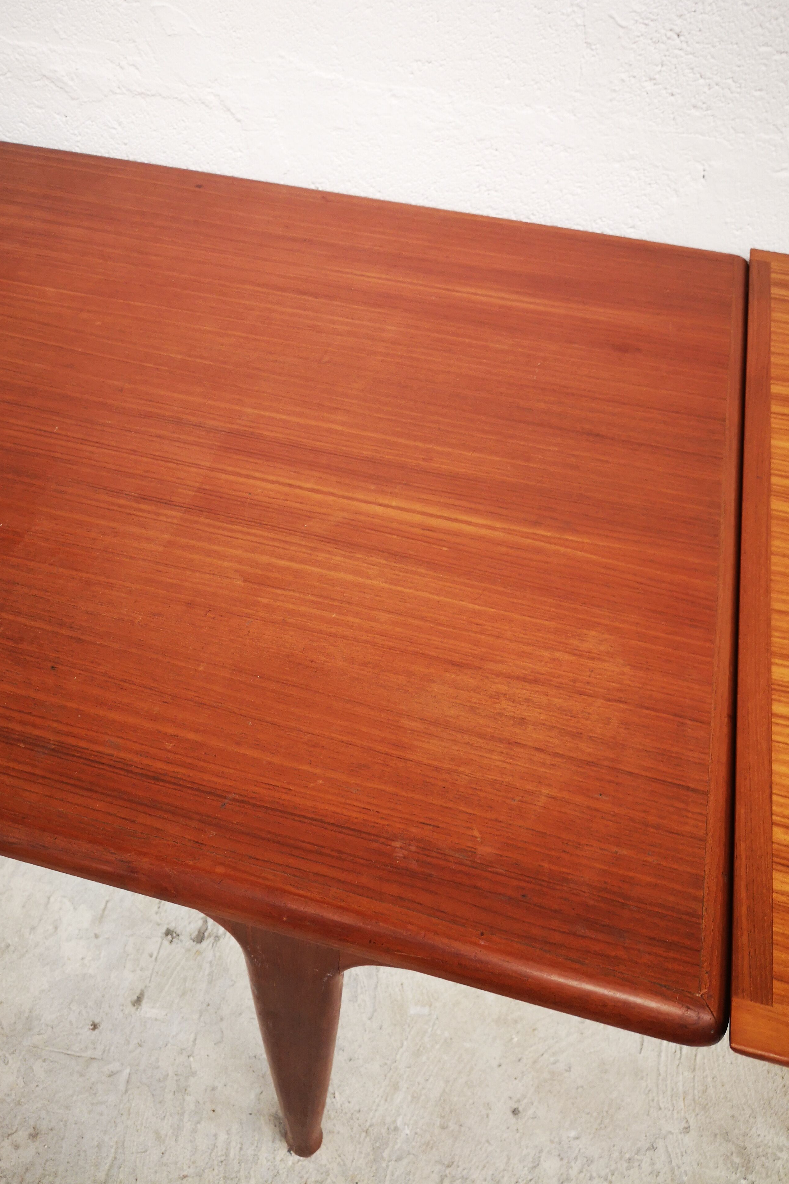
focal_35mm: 29
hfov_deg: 44.9
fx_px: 953
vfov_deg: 63.6
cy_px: 574
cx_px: 348
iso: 125
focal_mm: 3.95
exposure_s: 1/50
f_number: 1.8
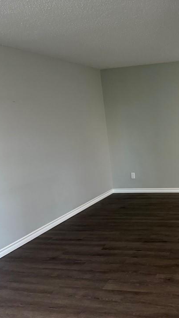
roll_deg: +3.4
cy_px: 166
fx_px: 312
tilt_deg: -9.2
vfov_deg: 54.0
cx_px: 178
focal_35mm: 37
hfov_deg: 29.9
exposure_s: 1/60
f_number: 1.78
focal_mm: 6.76
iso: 400
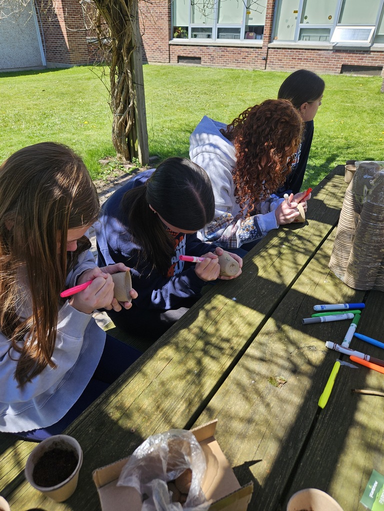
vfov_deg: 73.9
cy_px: 256
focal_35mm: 23
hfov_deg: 58.9
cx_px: 192
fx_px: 340
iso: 25
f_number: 1.8
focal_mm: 5.4
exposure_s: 1/588
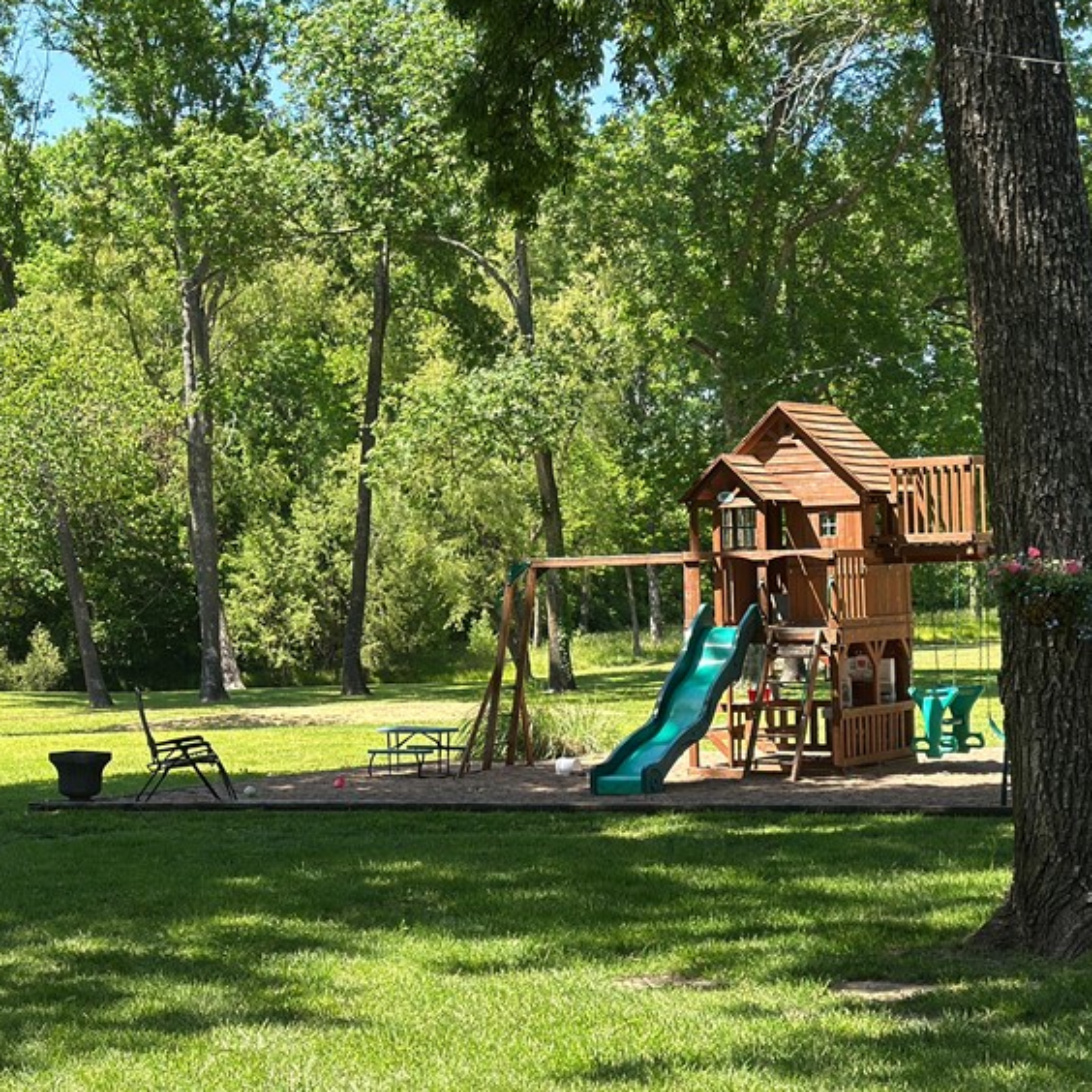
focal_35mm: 77
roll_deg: +1.4
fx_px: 2748
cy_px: 534
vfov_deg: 22.5
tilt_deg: +1.1
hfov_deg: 22.0
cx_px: 116
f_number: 1.78
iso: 80
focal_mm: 6.86
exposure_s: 1/1171
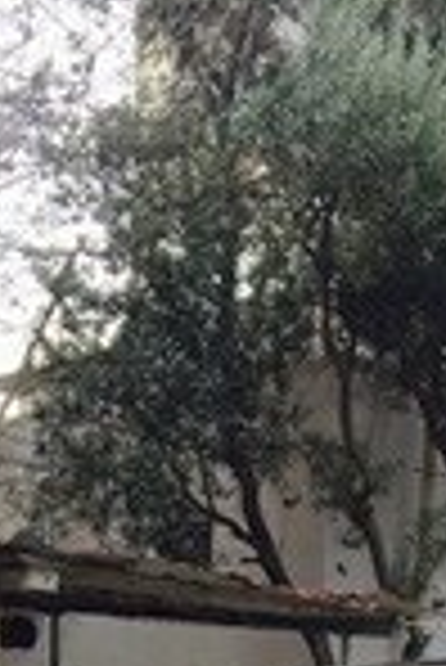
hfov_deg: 13.6
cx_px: 306
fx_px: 1872
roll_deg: -3.3
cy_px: 1094
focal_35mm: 101
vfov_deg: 17.4
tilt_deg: -8.4
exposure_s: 1/309
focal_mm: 4.15
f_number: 2.2
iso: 32
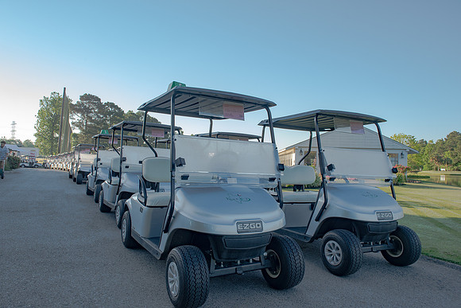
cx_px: 230
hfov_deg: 73.7
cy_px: 154
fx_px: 307
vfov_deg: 53.2
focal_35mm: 24
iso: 200
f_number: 10
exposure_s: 1/80
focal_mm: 24
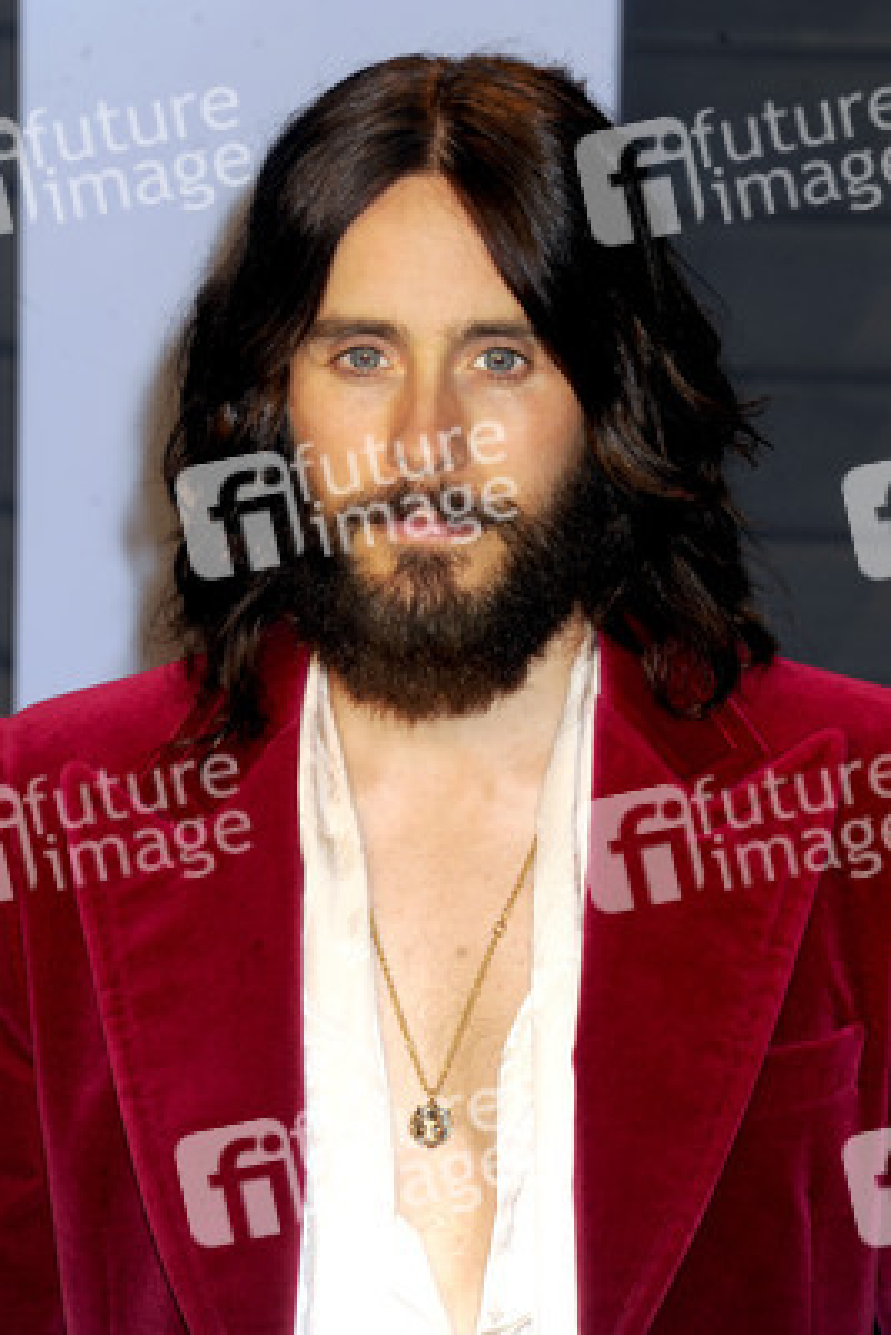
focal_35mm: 300
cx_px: 446
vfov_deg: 6.9
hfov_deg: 4.6
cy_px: 668
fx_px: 11127
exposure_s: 1/250
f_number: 5.6
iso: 800
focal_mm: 300
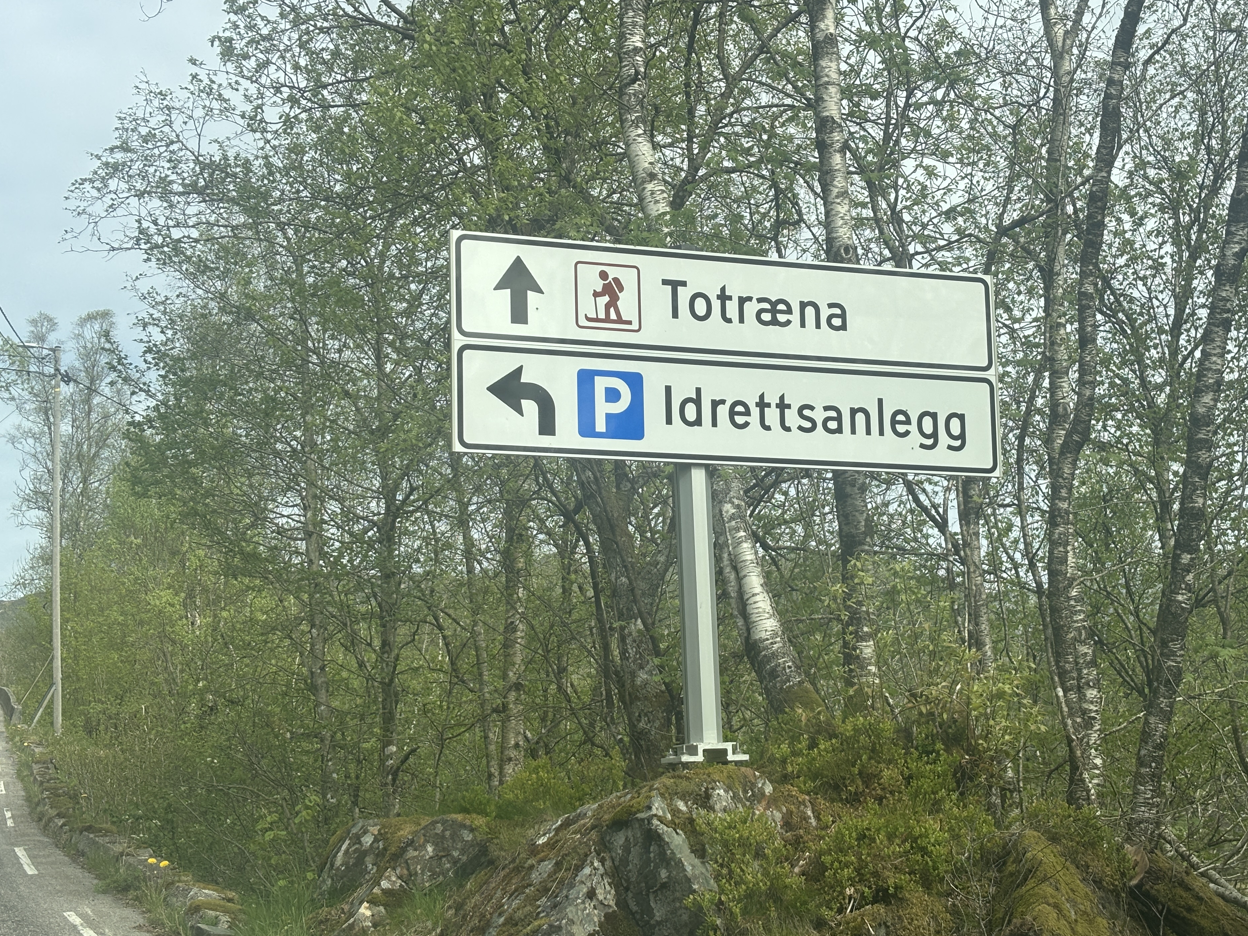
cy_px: 474
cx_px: 660
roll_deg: +3.3
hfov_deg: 34.3
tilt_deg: +9.9
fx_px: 2019
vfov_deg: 26.1
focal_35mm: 56
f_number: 1.6
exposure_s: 1/1812
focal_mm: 5.96
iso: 40
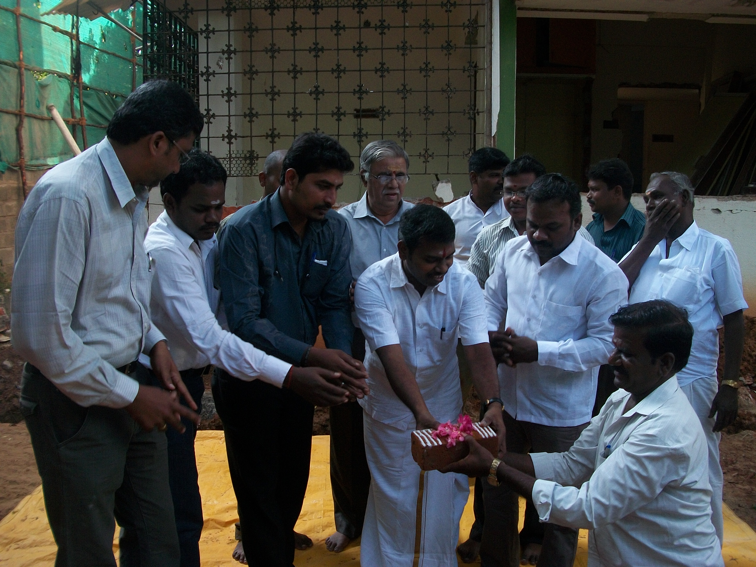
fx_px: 699
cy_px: 284
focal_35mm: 32
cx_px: 378
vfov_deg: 44.2
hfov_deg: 56.8
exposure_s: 1/125
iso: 80
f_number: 2.9
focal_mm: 5.7
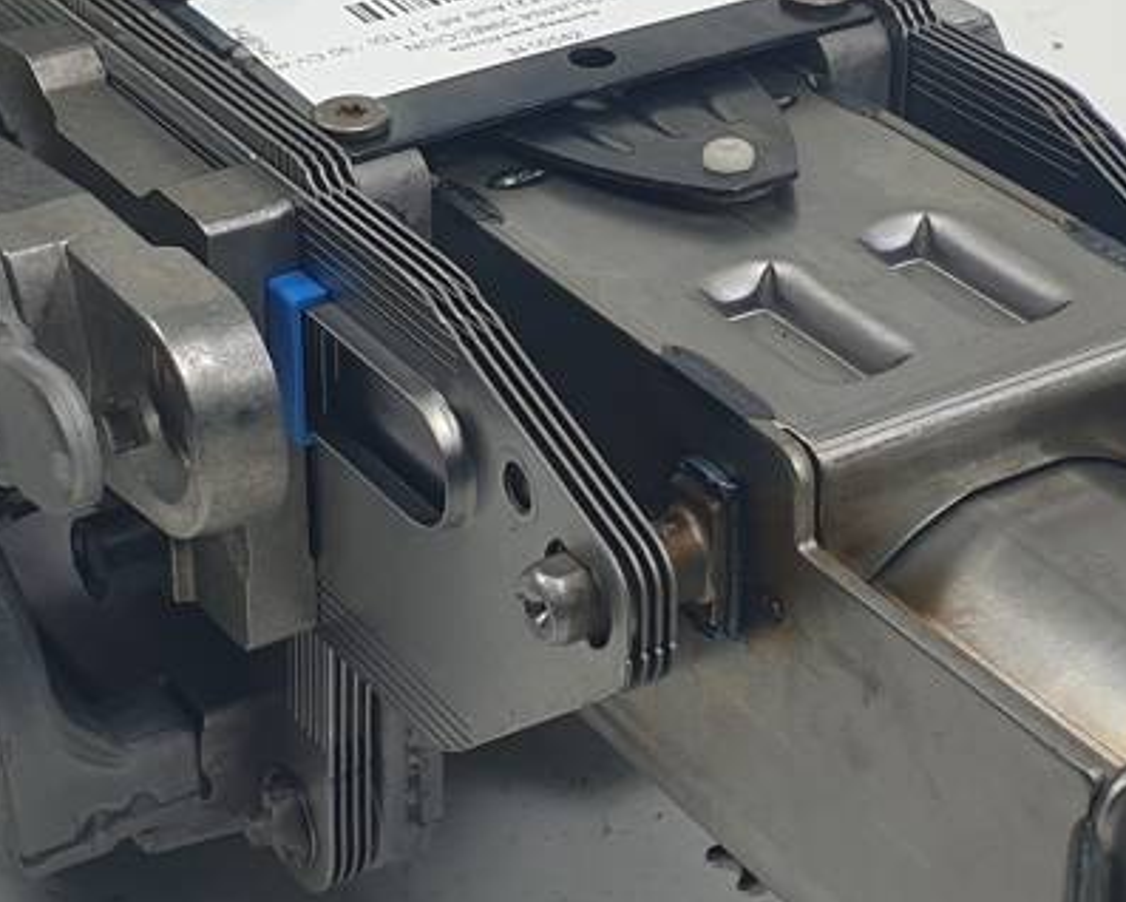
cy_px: 267
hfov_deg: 20.8
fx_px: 3067
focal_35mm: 92
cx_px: 476
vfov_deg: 16.7
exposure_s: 1/236
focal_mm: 4.3
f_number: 2.4
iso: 50
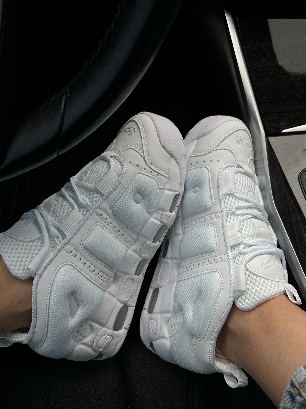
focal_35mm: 34
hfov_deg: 41.7
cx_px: 177
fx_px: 401
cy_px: 201
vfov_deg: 54.0
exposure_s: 1/743
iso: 50
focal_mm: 5.7
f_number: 1.5
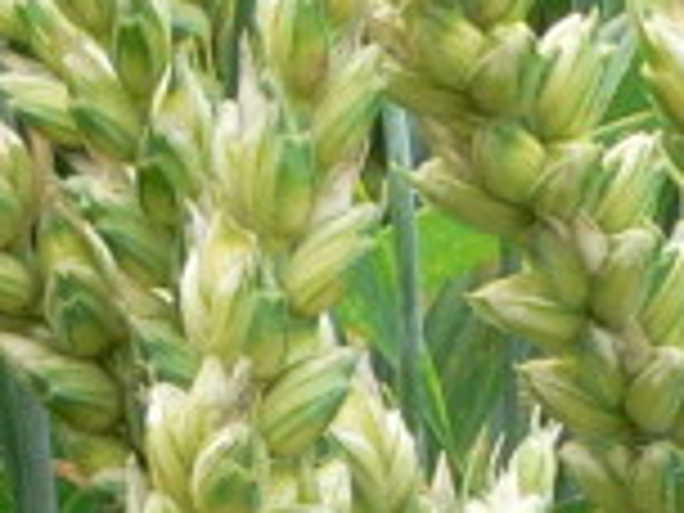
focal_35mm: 243
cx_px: 418
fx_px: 4802
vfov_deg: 6.1
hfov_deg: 8.1
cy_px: 738
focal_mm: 6
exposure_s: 1/50
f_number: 8
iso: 100
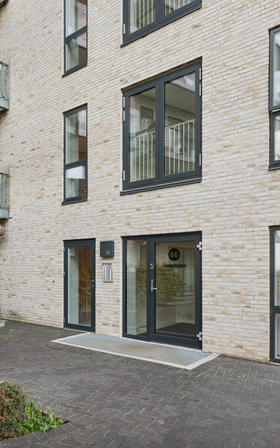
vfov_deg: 65.0
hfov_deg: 42.2
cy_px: 227
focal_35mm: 29
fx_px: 352
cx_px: 73
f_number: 6.3
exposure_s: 1/400
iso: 640
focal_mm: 18.5
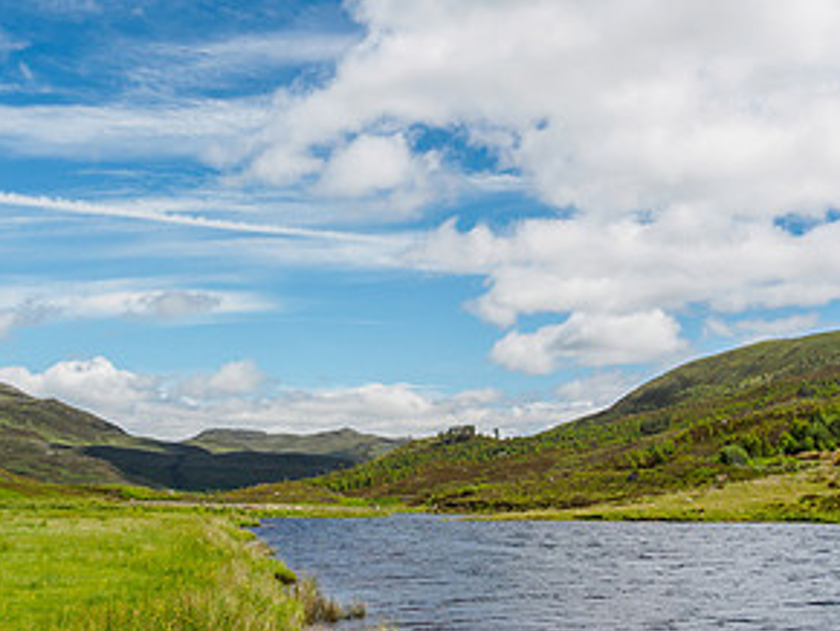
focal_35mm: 48
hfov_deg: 39.6
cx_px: 434
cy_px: 305
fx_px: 1166
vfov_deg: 30.3
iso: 200
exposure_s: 1/200
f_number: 7.1
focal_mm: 12
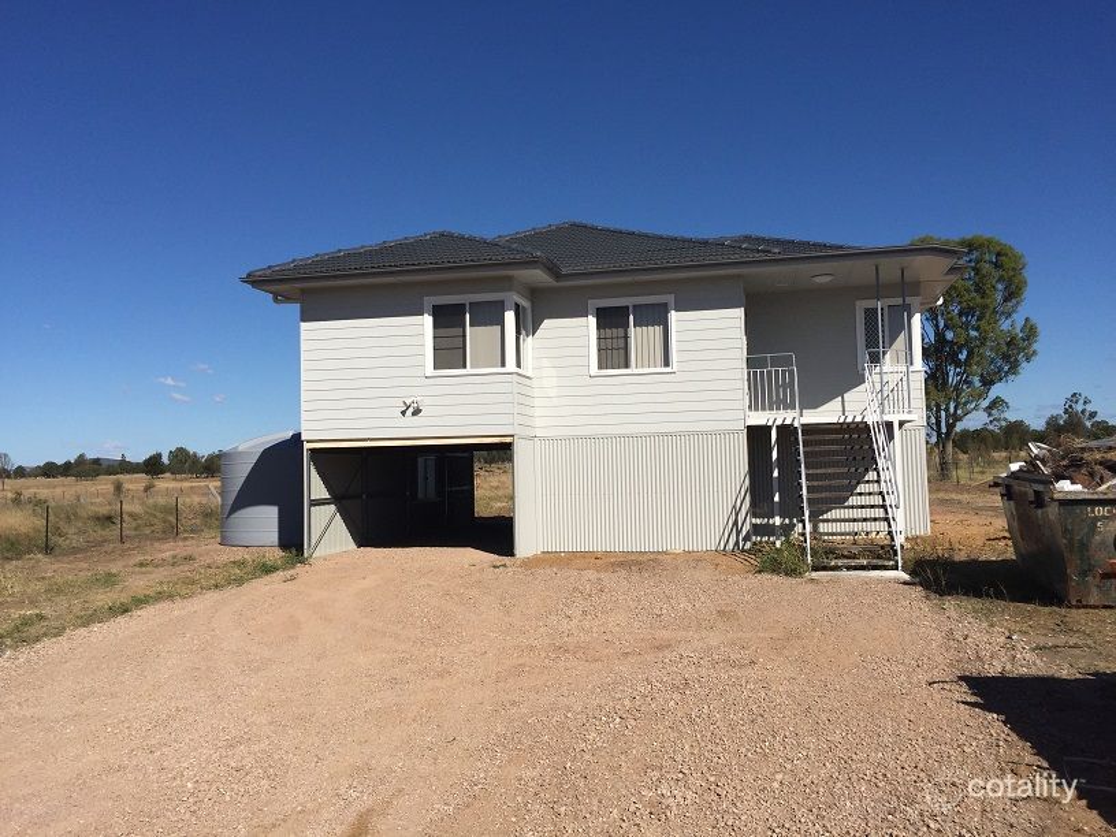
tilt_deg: +3.4
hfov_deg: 61.7
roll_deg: +0.6
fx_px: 935
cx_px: 558
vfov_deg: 48.2
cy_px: 418
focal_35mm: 29
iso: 32
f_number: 2.2
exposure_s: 1/4950
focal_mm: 4.15
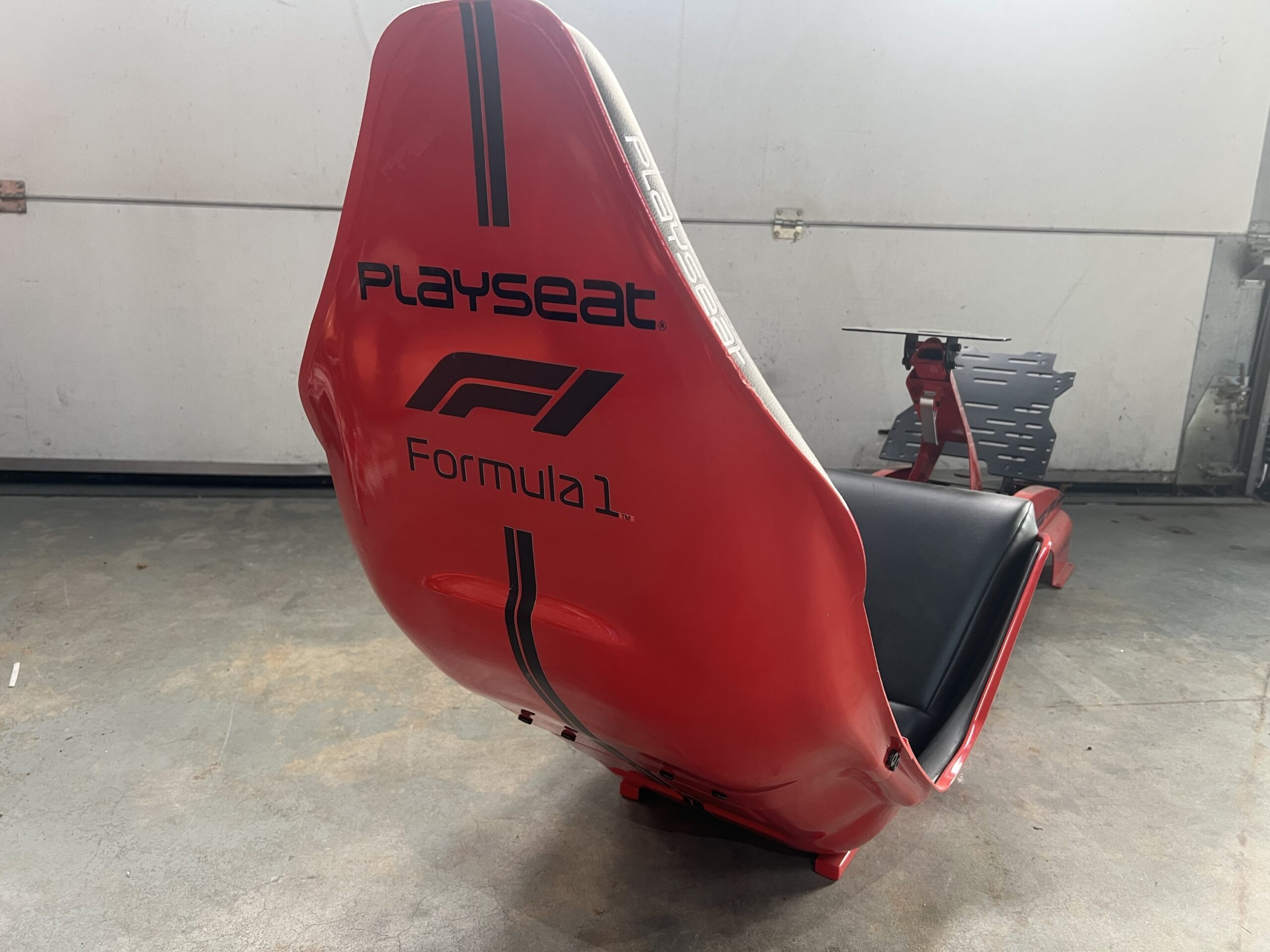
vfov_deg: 53.1
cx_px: 635
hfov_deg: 67.3
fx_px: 954
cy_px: 476
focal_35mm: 26
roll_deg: -0.6
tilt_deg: -15.6
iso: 125
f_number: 1.5
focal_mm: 5.7
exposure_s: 1/50
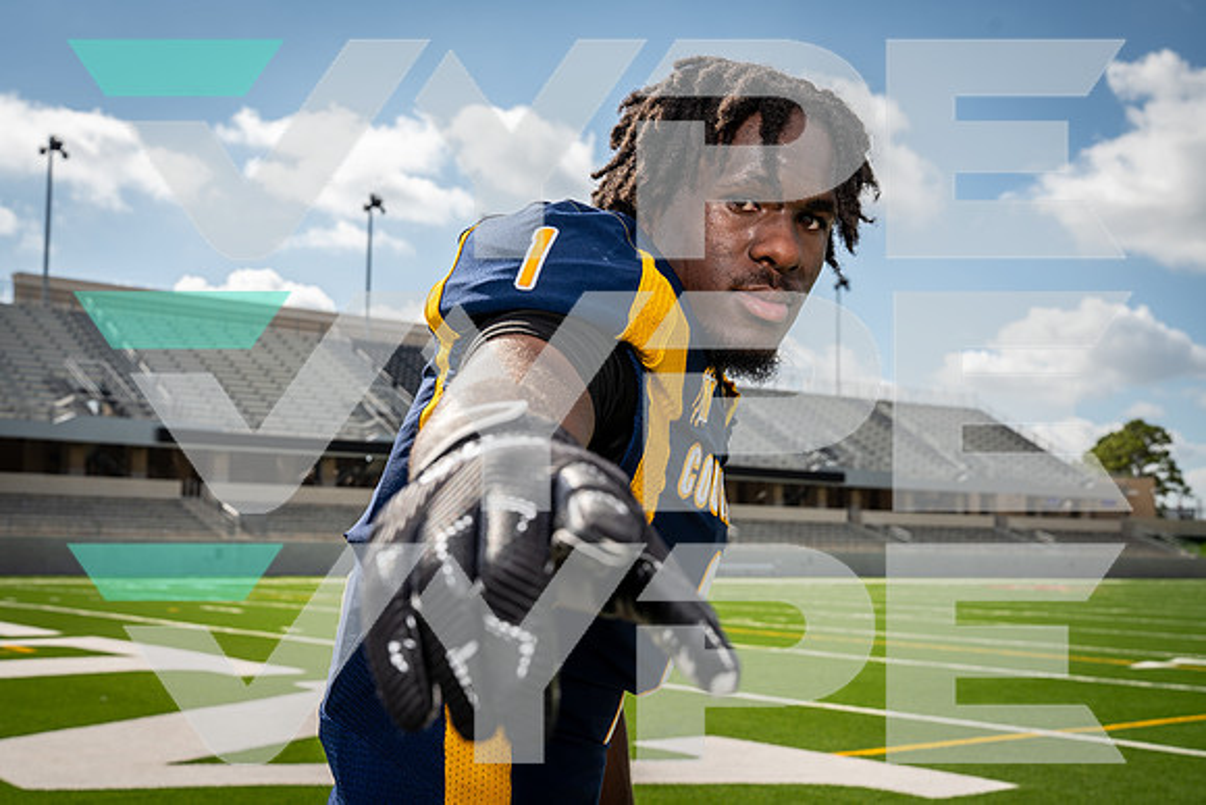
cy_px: 402
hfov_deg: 44.5
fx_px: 1474
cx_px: 603
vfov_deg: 30.5
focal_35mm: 44
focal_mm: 44
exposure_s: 1/250
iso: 125
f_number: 8
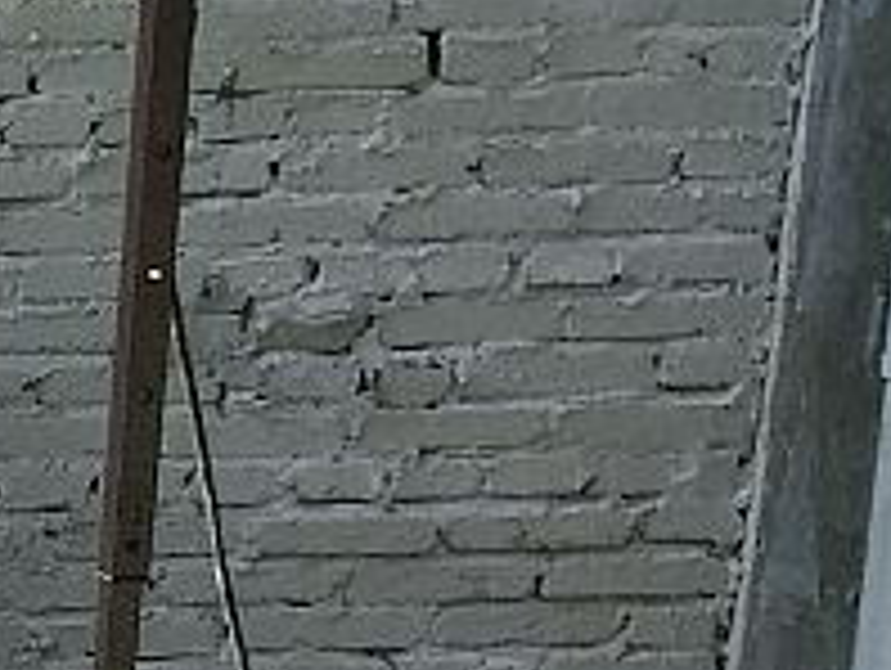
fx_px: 3428
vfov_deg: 10.8
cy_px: 962
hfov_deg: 11.0
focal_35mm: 133
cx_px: -1611
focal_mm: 3.81
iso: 125
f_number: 2.2
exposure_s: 1/568
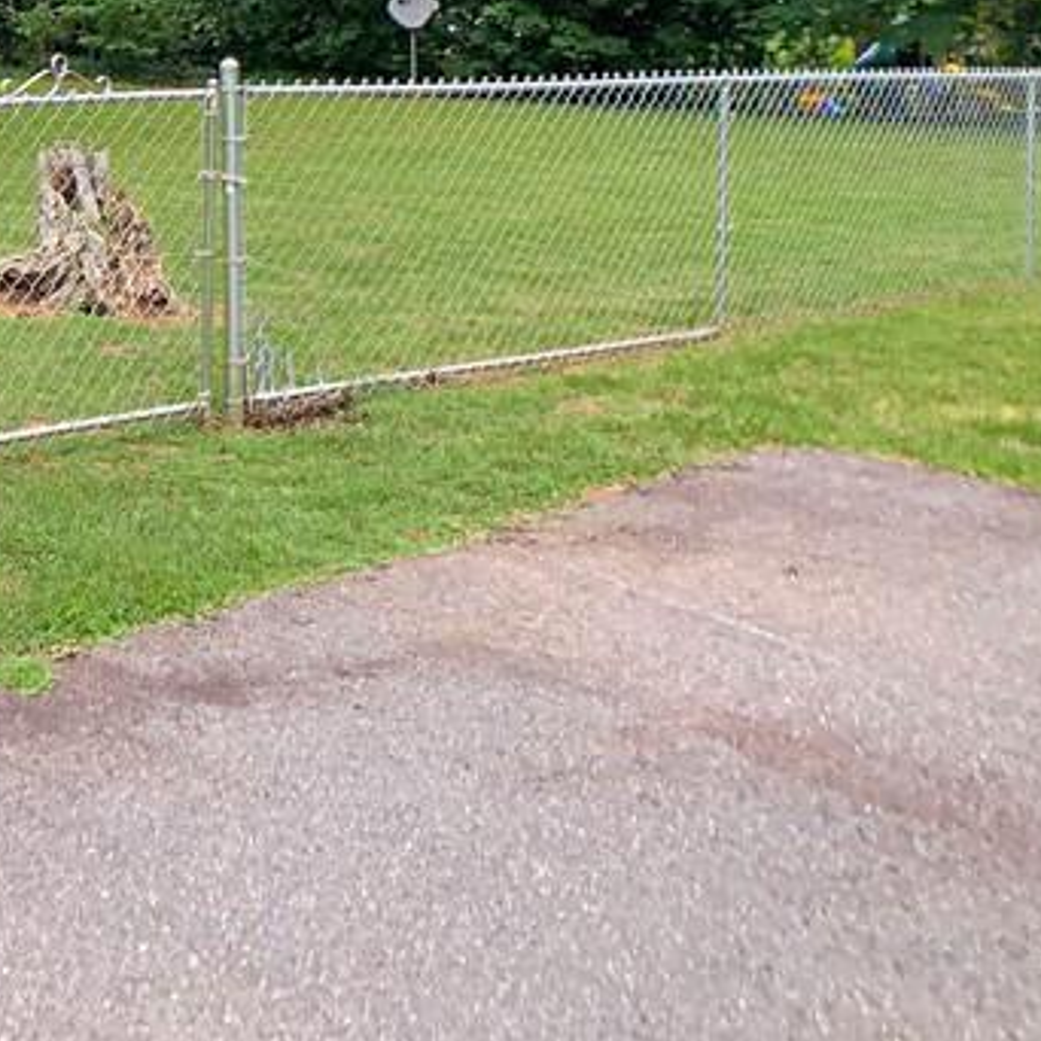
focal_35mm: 74
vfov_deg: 22.2
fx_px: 2518
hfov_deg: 21.5
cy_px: -73
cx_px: -240
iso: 20
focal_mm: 3.99
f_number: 1.8
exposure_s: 1/400
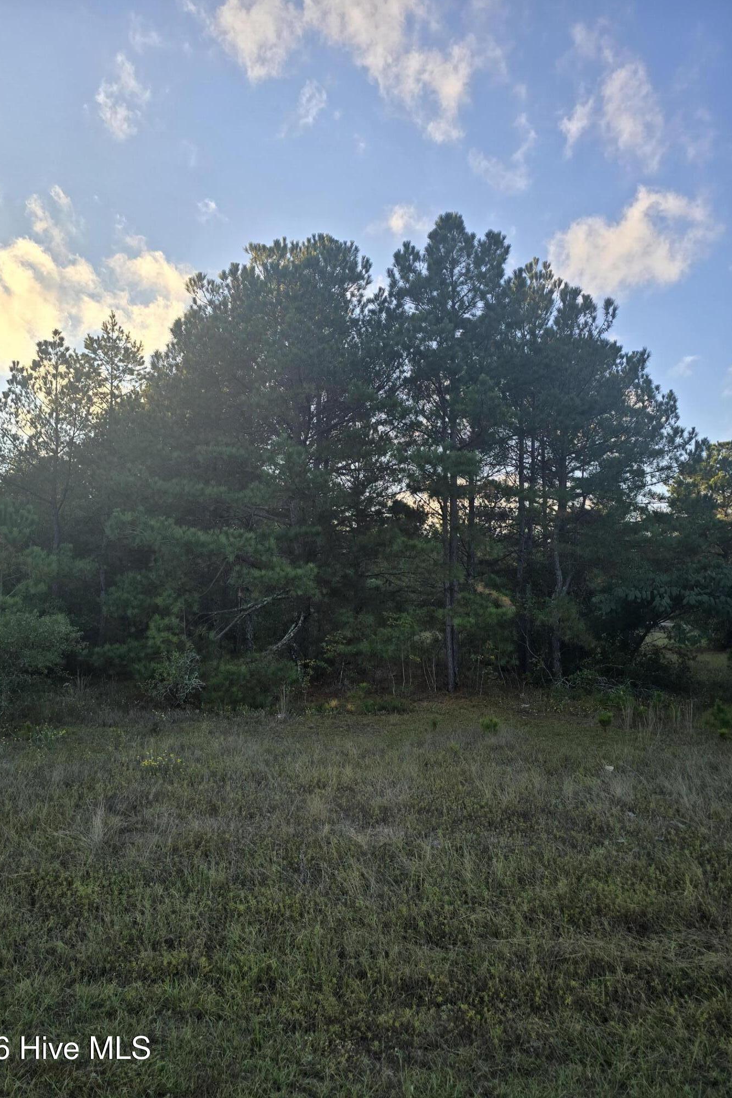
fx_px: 732
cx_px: 329
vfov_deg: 73.7
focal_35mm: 24
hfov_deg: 53.0
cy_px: 548
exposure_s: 1/284
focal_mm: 6.3
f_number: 1.7
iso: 12
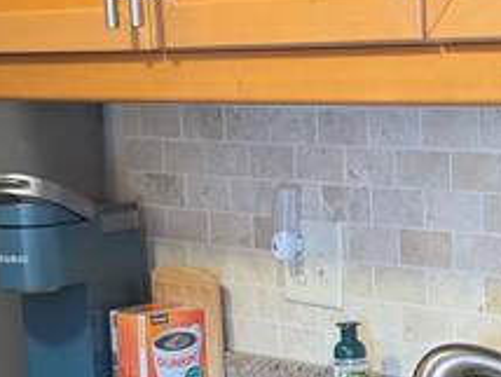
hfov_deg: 17.5
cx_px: 478
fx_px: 1594
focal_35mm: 110
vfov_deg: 13.2
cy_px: 417
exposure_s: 1/120
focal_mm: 6.5
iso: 500
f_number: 1.4
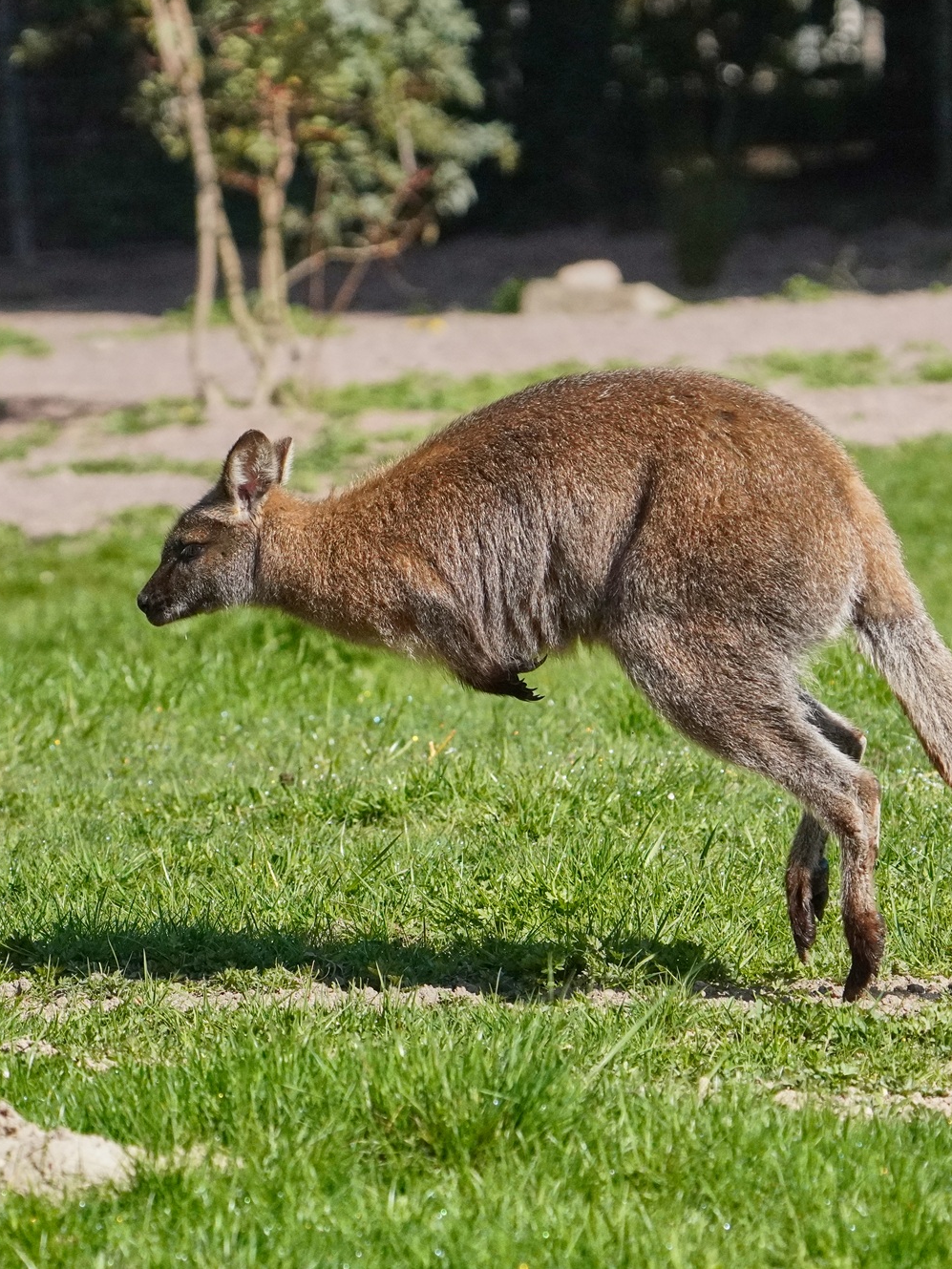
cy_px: 634
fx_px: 15912
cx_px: 530
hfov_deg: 3.4
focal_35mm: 434
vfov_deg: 4.6
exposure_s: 1/4000
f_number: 8
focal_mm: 200
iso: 3200
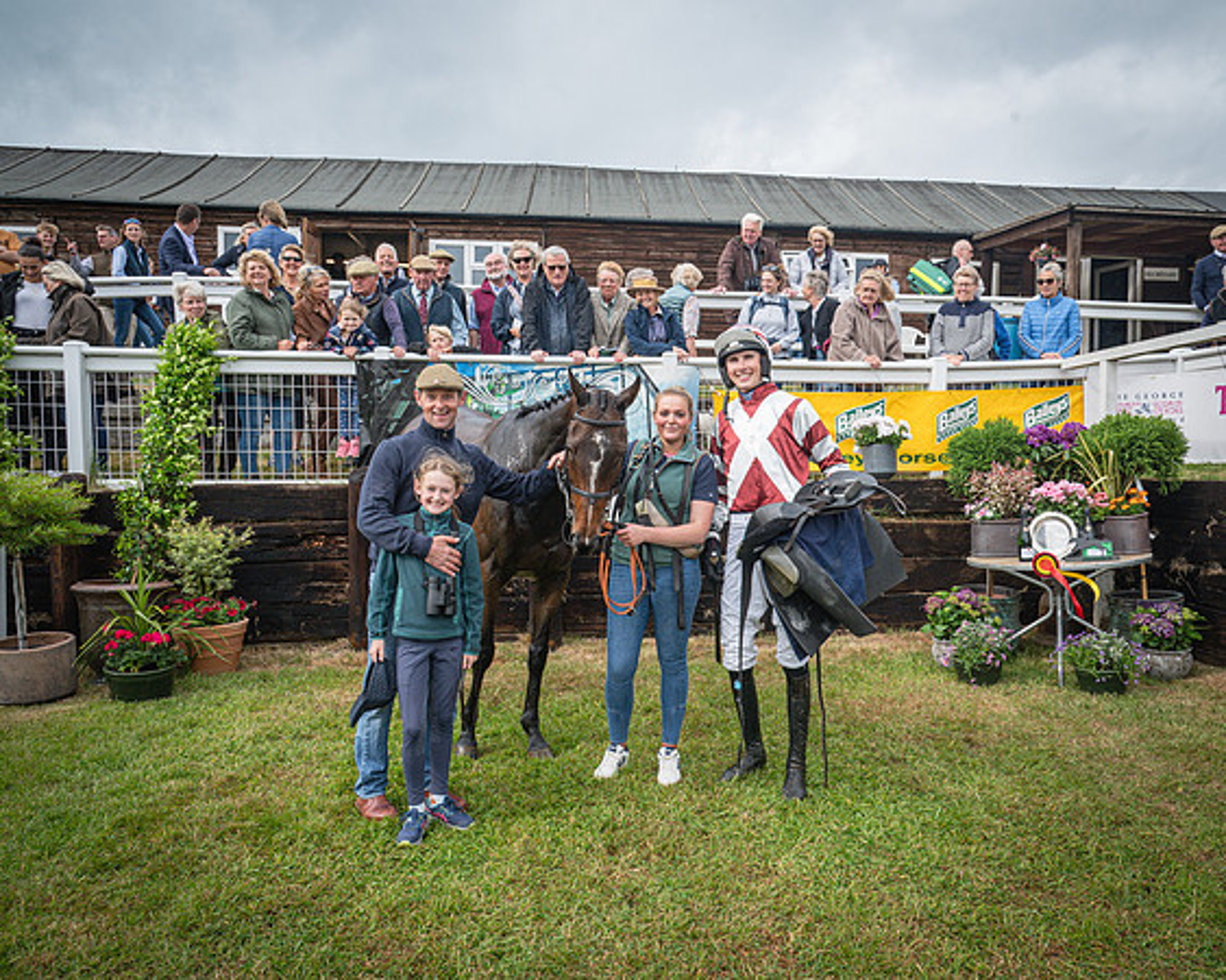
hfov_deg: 63.9
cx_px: 672
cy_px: 490
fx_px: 980
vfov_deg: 53.1
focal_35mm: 27
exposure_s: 1/200
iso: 400
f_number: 8
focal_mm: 24
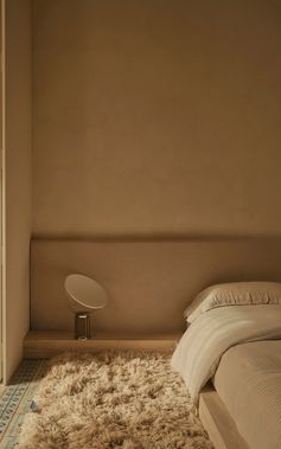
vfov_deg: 62.9
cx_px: 114
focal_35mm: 30
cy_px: 223
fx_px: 367
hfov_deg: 41.7
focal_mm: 35
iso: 100
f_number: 9
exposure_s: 1/10
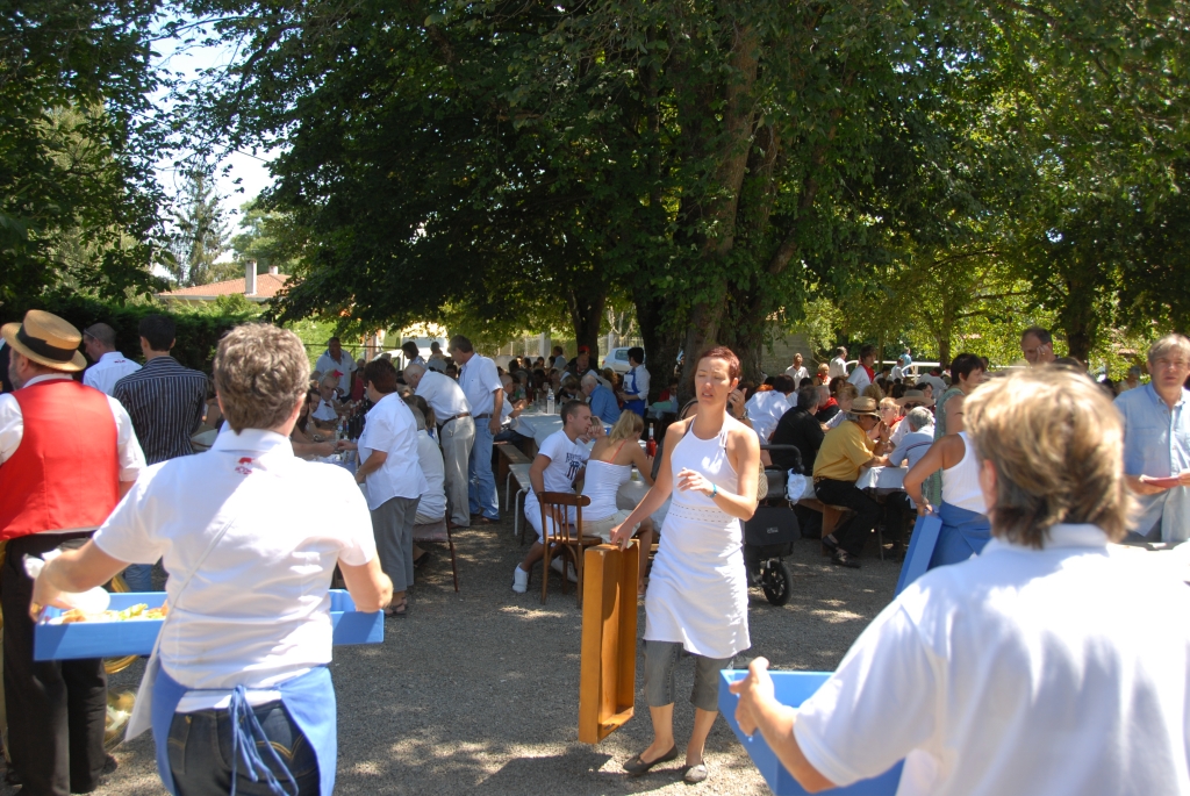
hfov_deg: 57.2
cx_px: 595
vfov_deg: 40.1
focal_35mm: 33
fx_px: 1092
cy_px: 398
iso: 200
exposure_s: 1/350
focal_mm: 22
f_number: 3.8
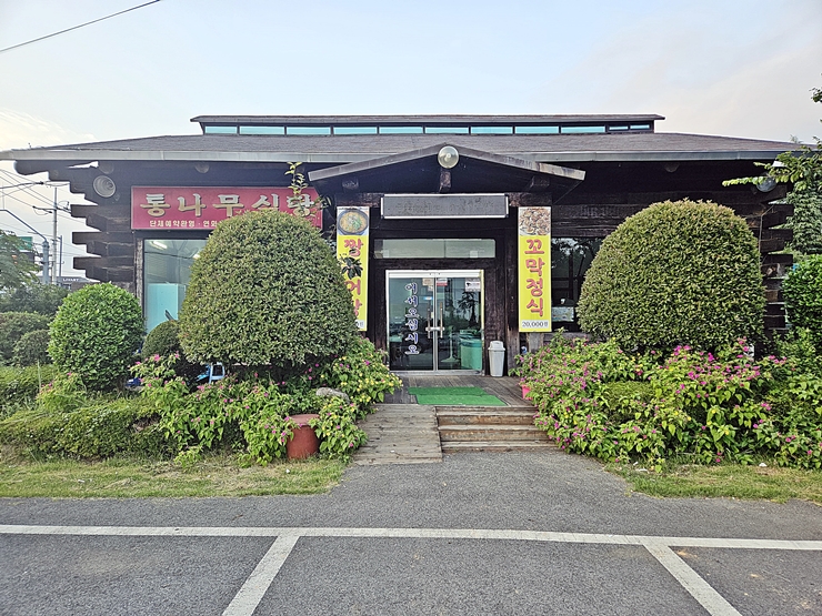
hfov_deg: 73.9
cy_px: 308
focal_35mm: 23
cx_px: 411
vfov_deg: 58.9
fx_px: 546
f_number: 1.8
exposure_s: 1/180
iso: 40
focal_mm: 5.4
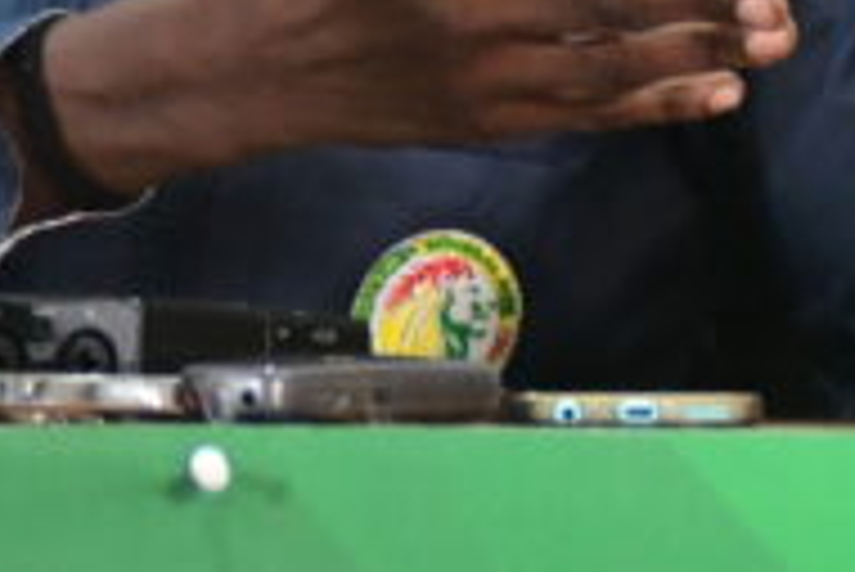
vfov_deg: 2.8
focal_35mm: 485
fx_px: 11527
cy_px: -374
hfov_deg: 4.2
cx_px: 356
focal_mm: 80
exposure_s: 1/125
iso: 10000
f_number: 5.6
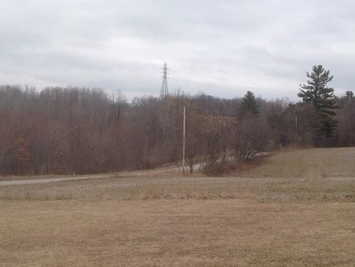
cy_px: 153
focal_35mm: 60
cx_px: 173
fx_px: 615
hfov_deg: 32.2
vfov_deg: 24.4
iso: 50
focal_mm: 4.28
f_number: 2.4
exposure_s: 1/1209
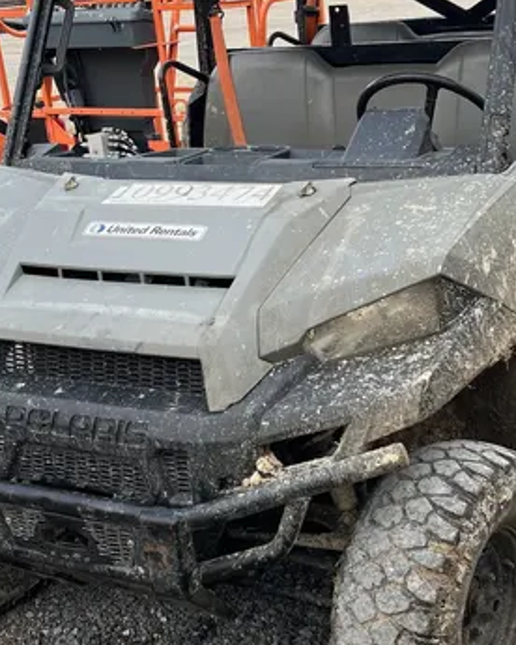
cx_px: 320
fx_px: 1031
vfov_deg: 34.7
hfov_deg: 28.0
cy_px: 313
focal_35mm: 54
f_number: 1.6
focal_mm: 5.1
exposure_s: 1/291
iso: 40
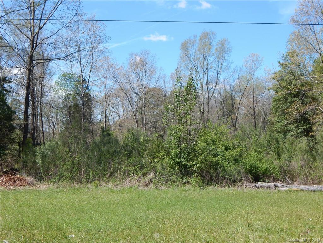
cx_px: 162
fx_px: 448
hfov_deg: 39.7
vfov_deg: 30.3
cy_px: 122
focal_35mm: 48
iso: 125
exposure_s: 1/800
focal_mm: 8.6
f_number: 3.7
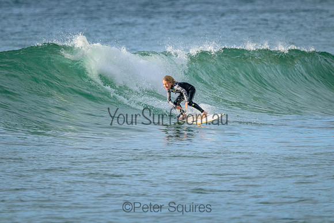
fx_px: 7424
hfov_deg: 2.6
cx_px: 167
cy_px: 112
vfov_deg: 1.7
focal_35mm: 800
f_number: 11
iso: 3200
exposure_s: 1/1250
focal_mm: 800
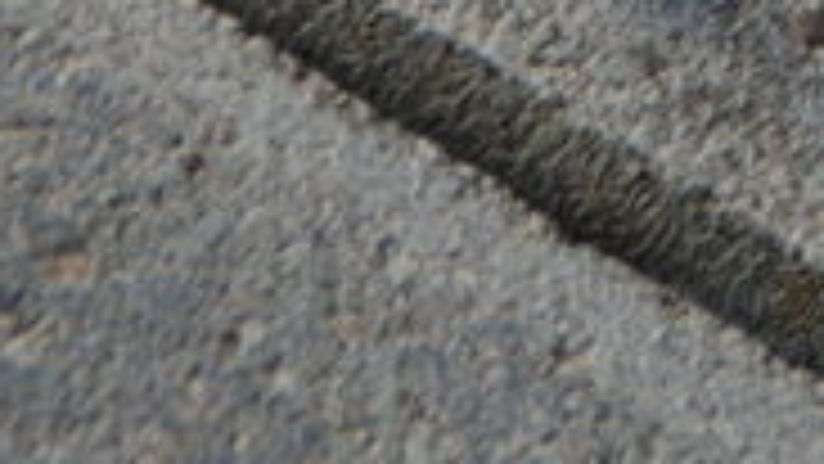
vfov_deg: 1.7
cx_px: 1261
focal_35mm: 728
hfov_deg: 3.0
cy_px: -993
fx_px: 15905
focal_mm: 85
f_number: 5.6
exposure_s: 1/125
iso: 560
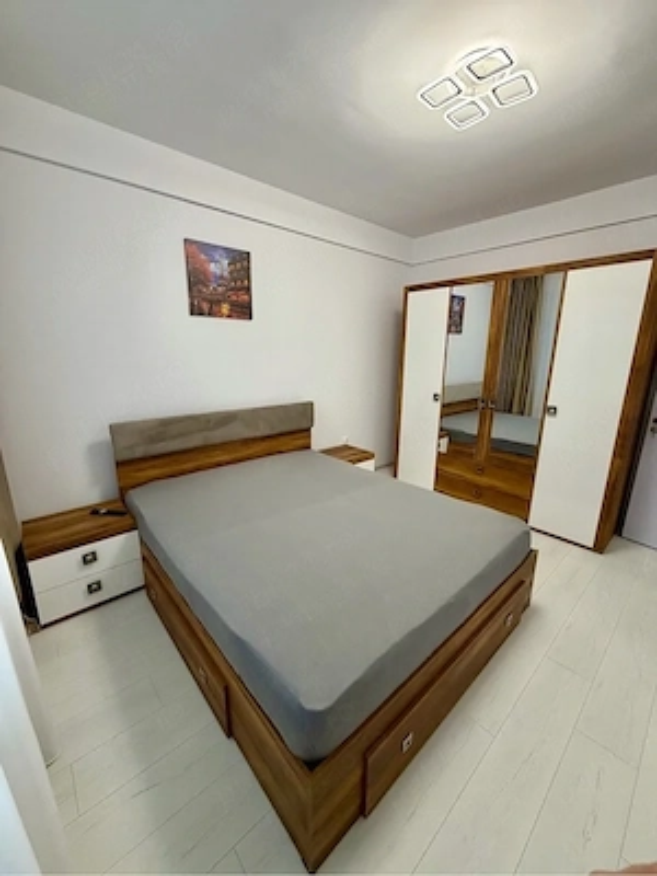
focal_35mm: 14
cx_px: 328
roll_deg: -0.6
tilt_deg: -13.4
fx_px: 354
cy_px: 438
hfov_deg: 85.7
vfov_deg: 102.1
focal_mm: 2.22
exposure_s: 1/100
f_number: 2.2
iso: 160
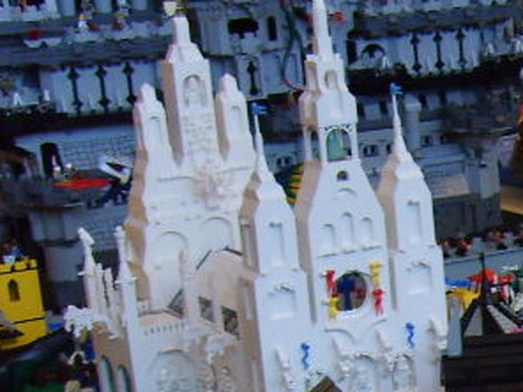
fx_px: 1828
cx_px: 770
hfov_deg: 15.1
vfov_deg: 11.6
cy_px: 616
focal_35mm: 121
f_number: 2.8
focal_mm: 5.8
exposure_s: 1/30
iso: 100
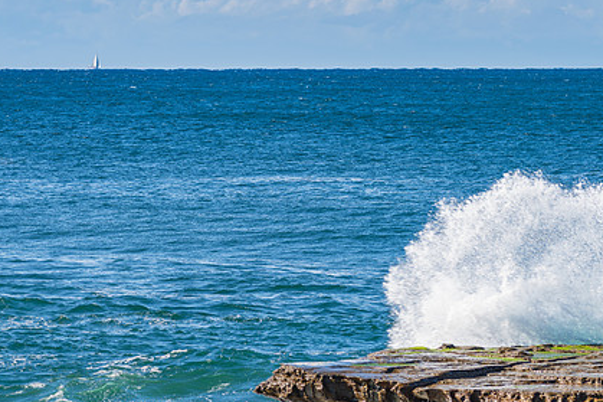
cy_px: 223
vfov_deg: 3.7
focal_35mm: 369
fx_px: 6178
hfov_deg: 5.6
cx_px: 372
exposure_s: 1/160
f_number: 8
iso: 31
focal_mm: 250
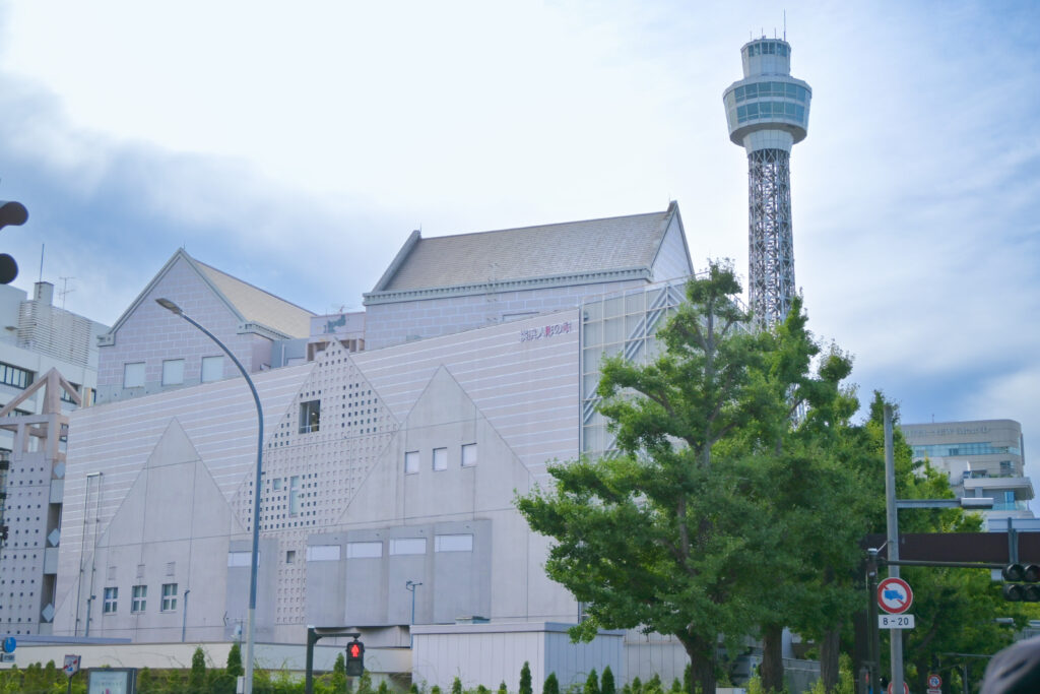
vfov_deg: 27.3
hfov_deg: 40.0
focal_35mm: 50
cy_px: 347
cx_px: 520
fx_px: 1430
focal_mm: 33
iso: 100
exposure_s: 1/640
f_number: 5
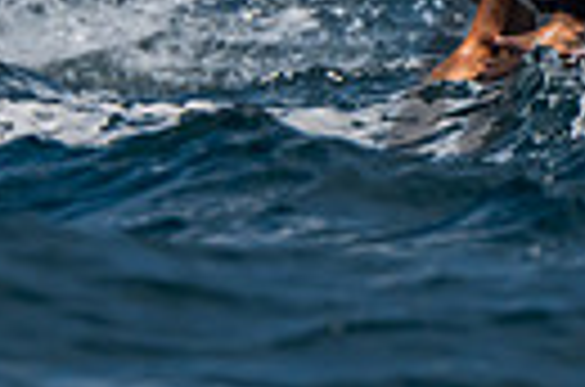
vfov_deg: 0.6
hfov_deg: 1.0
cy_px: -227
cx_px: 251
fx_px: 34204
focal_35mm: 2110
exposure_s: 1/2500
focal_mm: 370
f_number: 6.3
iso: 400
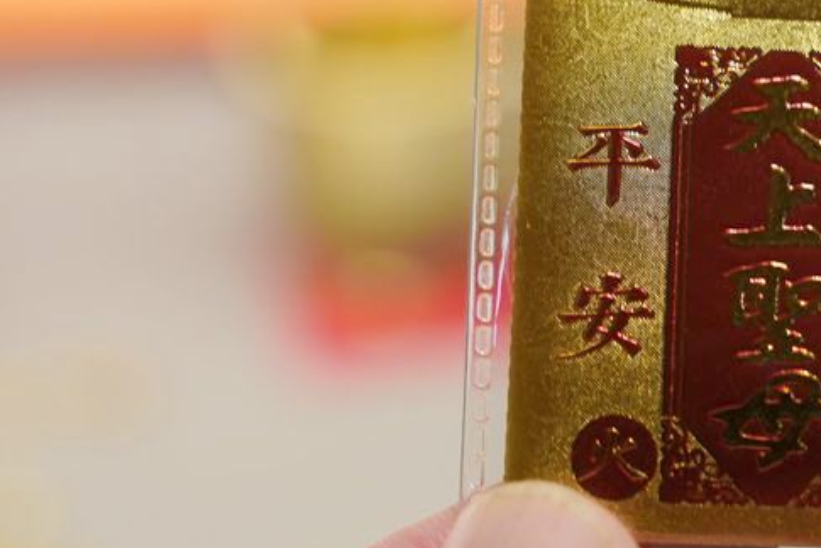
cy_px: 206
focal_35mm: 131
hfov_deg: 15.4
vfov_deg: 10.5
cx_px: 824
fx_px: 2989
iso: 800
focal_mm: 53
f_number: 4
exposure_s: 1/60
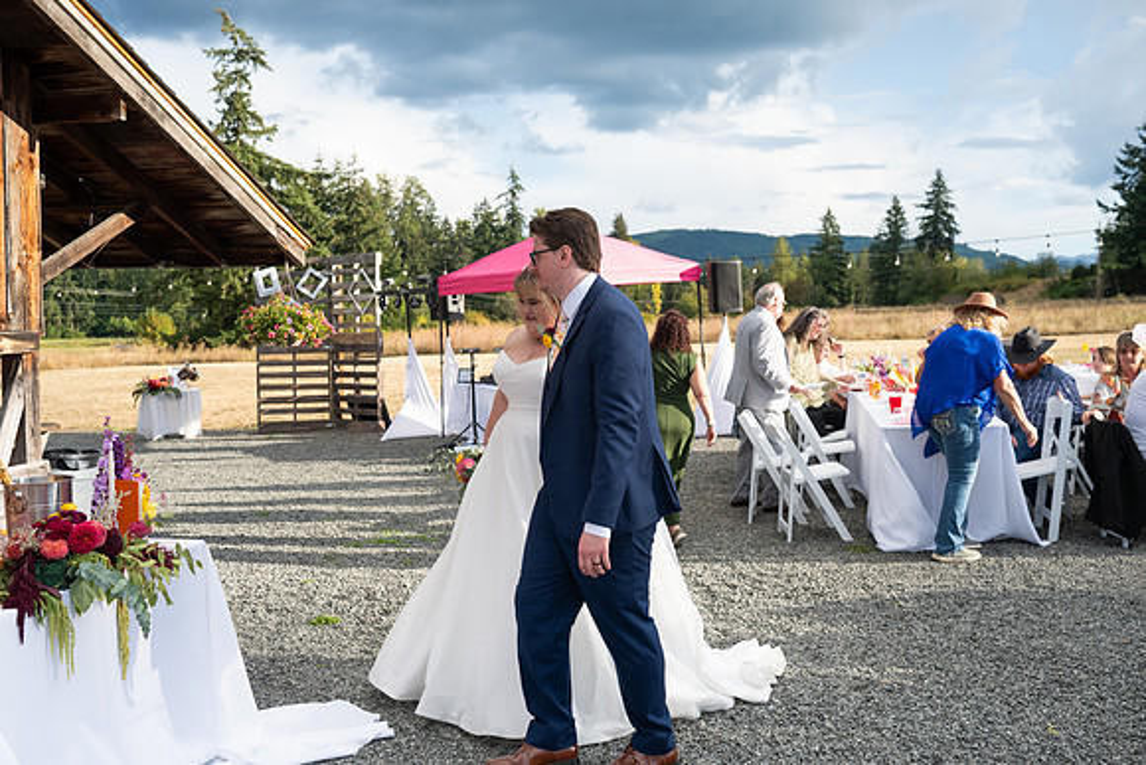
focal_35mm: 35
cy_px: 382
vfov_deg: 37.9
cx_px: 573
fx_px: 1114
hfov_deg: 54.4
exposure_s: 1/1600
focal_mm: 35
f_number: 4.5
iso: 400
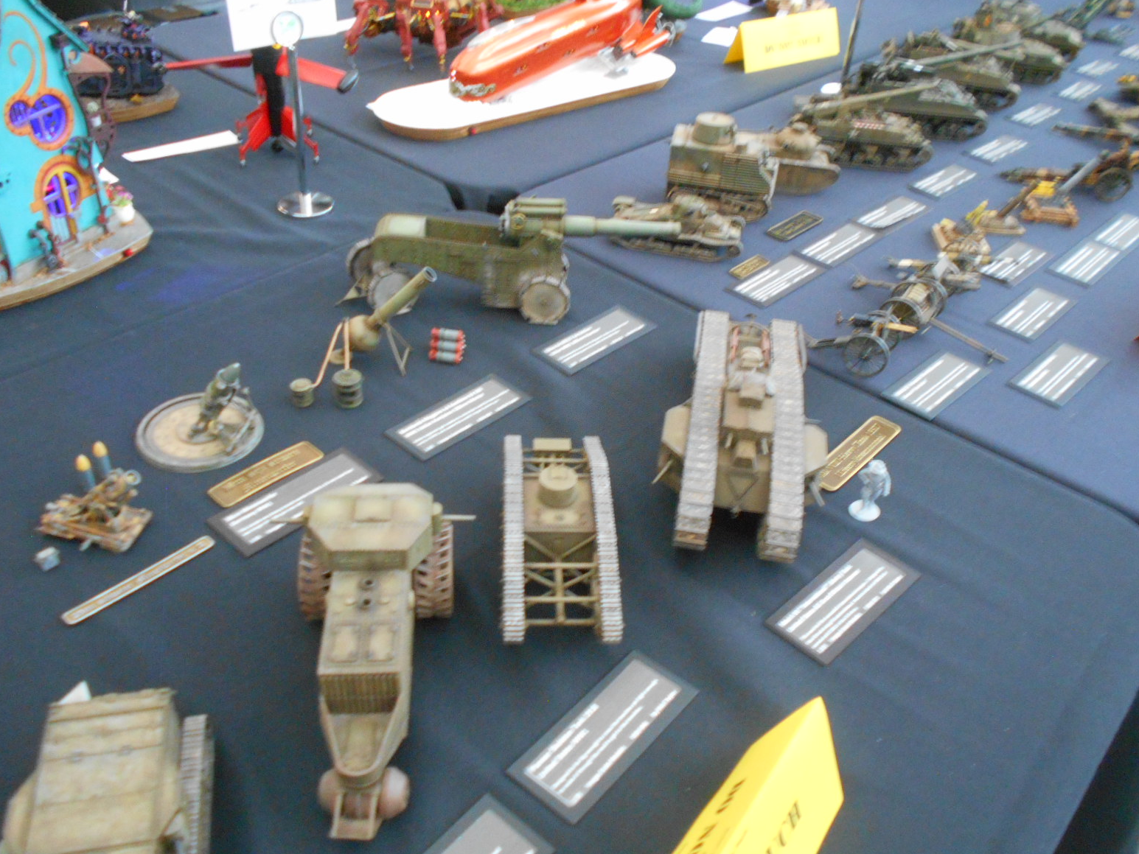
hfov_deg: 61.7
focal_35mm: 29
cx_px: 576
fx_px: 954
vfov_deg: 48.2
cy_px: 429
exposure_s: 1/8
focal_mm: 5.1
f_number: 3.4
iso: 560
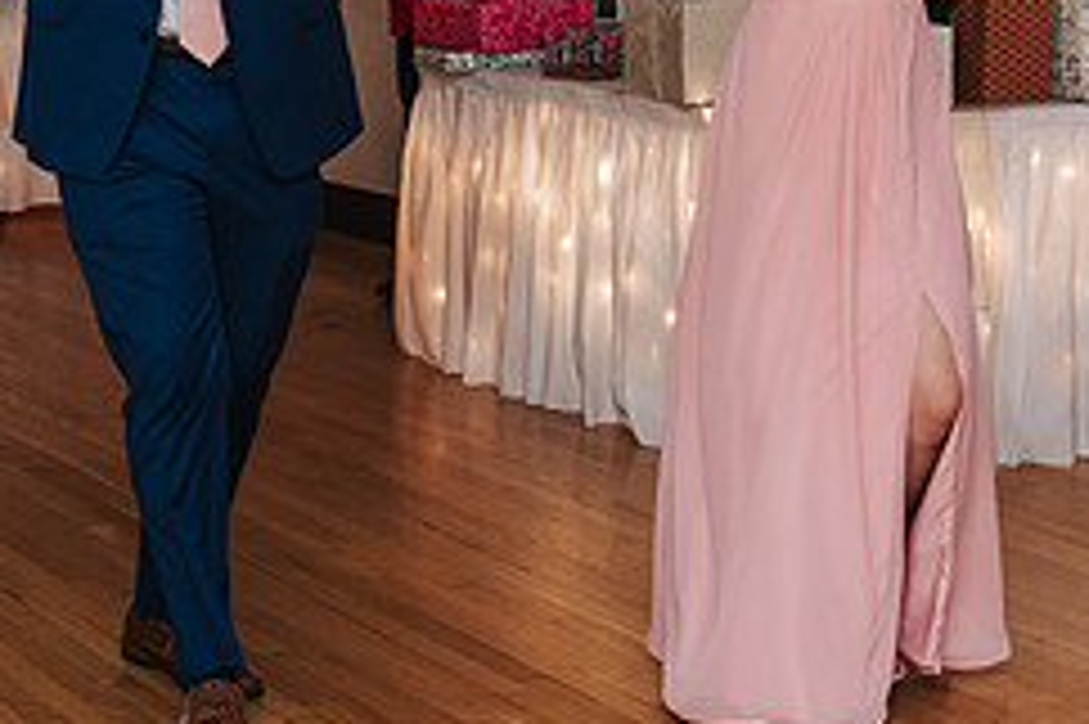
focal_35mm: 109
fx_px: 3295
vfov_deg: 12.2
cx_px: 705
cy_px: -192
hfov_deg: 18.7
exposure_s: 1/200
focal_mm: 35
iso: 1000
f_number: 3.2
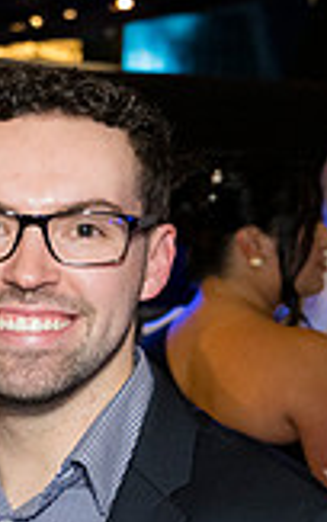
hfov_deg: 9.3
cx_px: -439
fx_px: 1809
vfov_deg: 16.1
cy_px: 536
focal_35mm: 127
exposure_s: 1/125
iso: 3200
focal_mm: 35
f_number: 4
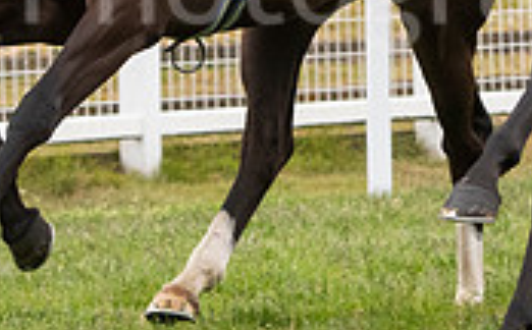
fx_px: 8682
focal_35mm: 600
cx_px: 370
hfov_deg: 3.5
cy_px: -186
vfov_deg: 2.2
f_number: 5.6
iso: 1000
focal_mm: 95
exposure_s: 1/1600
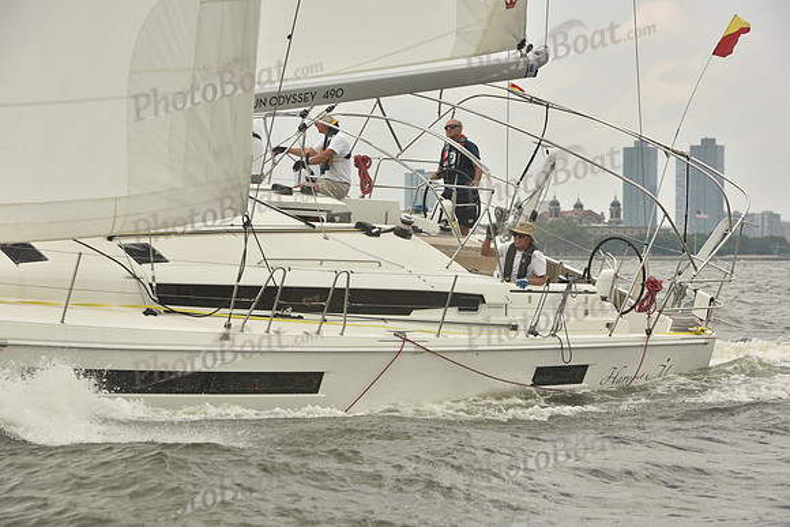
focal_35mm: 116
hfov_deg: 17.6
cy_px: 264
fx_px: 2546
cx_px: 395
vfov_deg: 11.8
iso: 250
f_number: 7.1
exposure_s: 1/800
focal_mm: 116
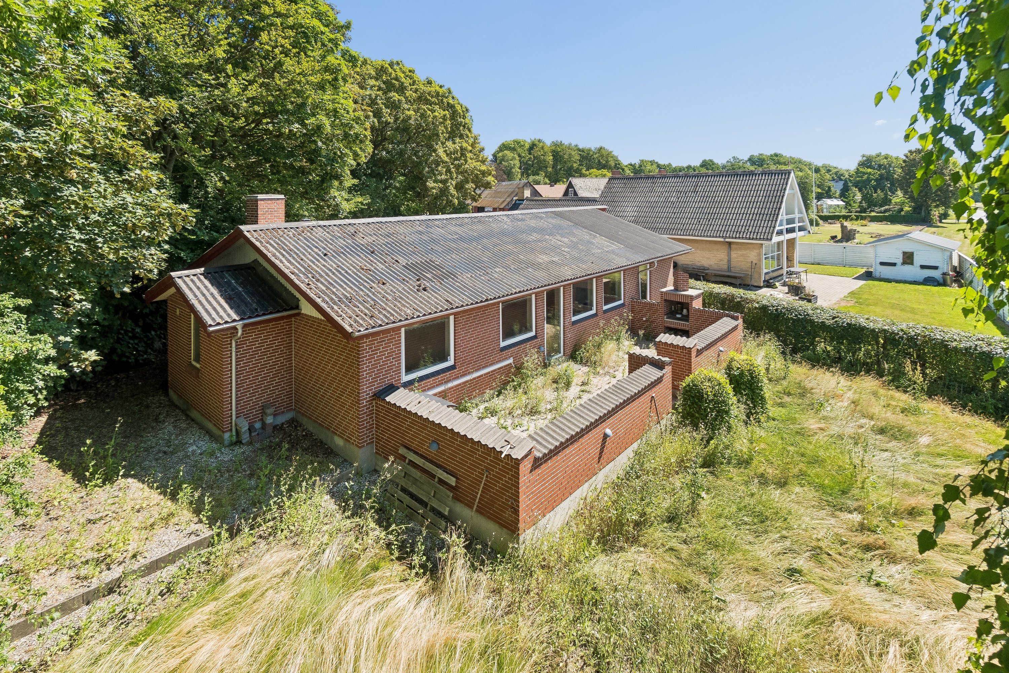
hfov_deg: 100.4
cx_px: 504
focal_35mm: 15
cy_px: 336
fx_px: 420
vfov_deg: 77.3
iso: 400
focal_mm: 10
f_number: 8
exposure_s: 1/400
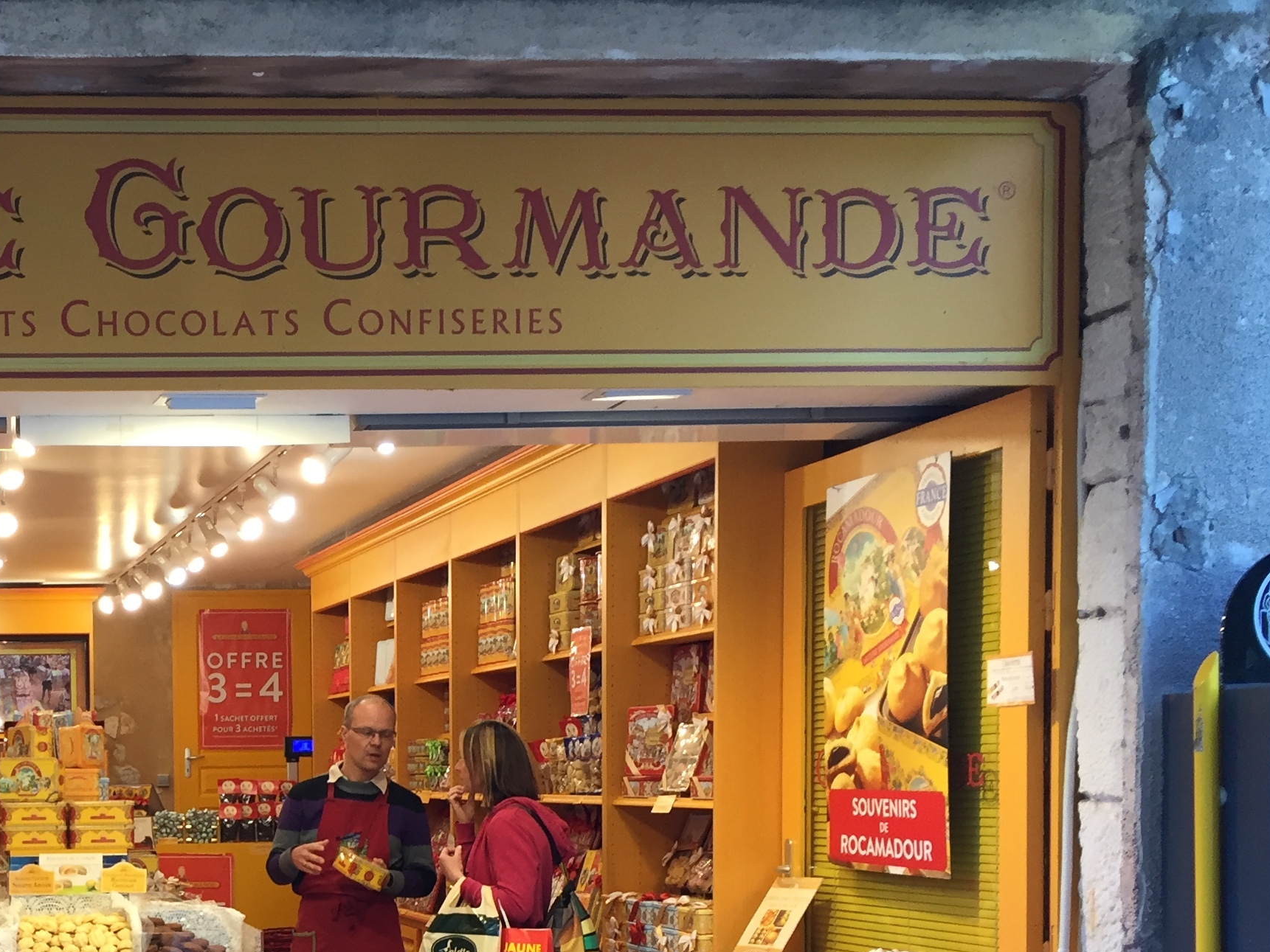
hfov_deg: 33.0
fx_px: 2018
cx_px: 110
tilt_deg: -3.6
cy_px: 885
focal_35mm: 55
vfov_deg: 25.6
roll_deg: +0.8
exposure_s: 1/33
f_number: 2.2
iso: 32
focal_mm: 4.15
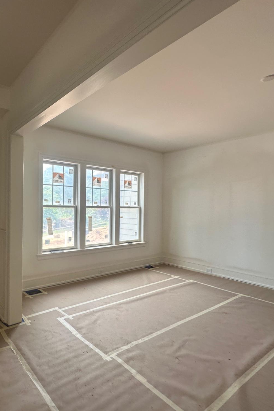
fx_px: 228
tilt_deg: +2.2
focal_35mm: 20
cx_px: 60
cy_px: 209
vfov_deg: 84.0
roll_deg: +0.2
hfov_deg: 57.9
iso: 40
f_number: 2.2
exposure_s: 1/99
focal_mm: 2.22
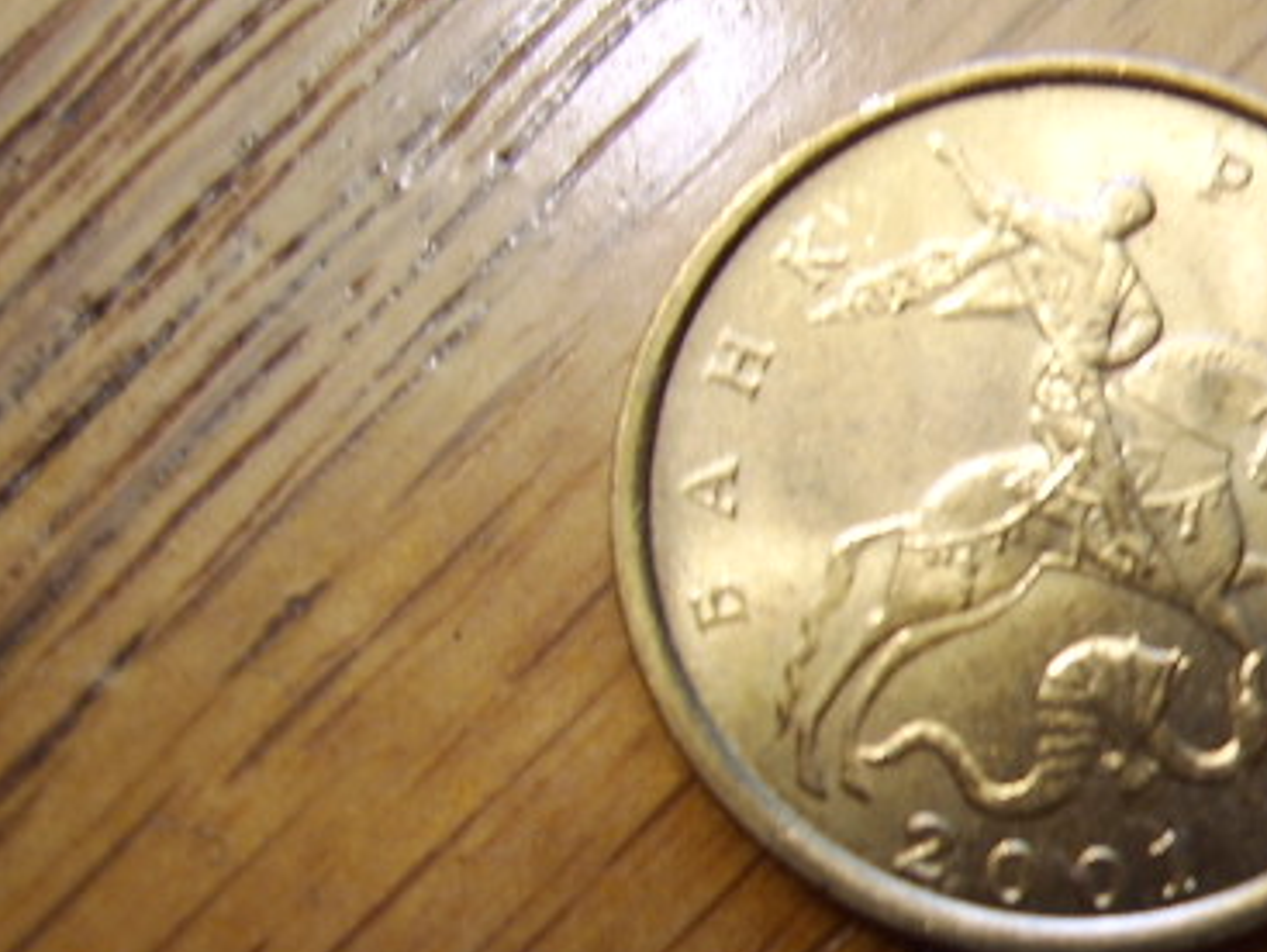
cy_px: 590
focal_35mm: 54
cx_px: 1098
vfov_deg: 27.0
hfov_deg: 33.9
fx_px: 1978
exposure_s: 1/27
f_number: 2.7
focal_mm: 8.13
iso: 71
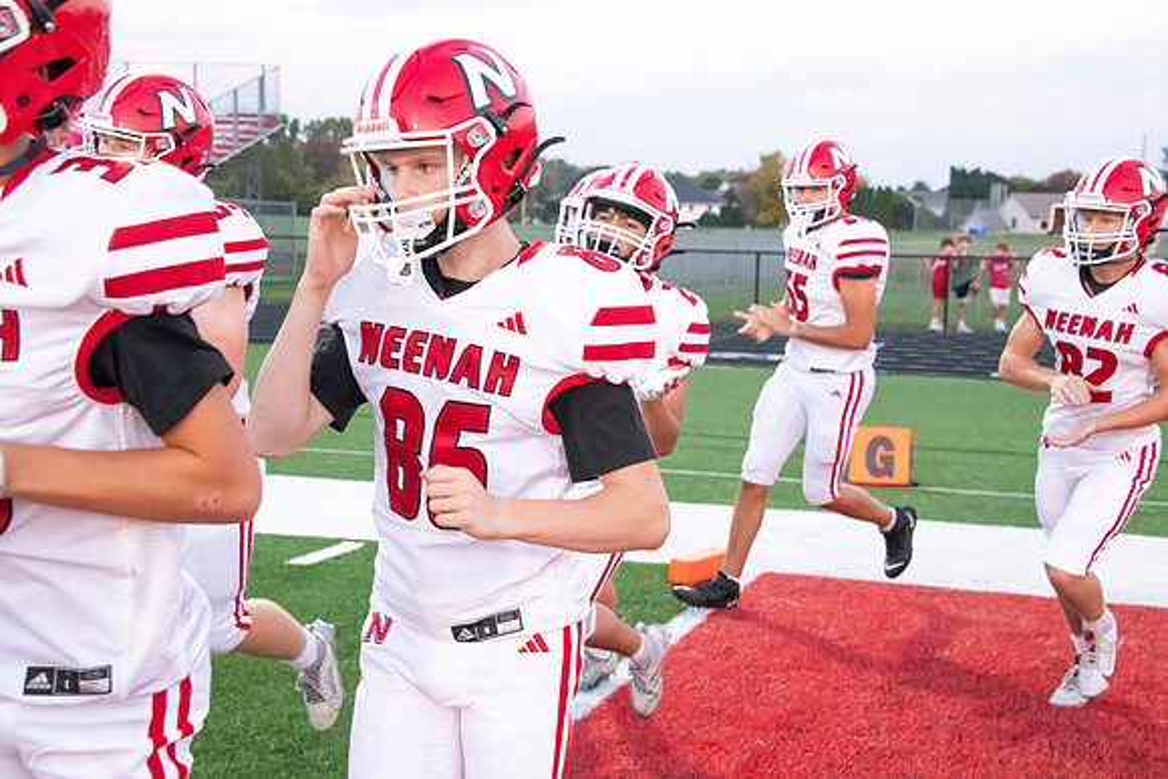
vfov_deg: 23.4
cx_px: 584
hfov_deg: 34.5
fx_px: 1882
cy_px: 390
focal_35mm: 58
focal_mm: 58
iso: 10000
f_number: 7.1
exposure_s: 1/640
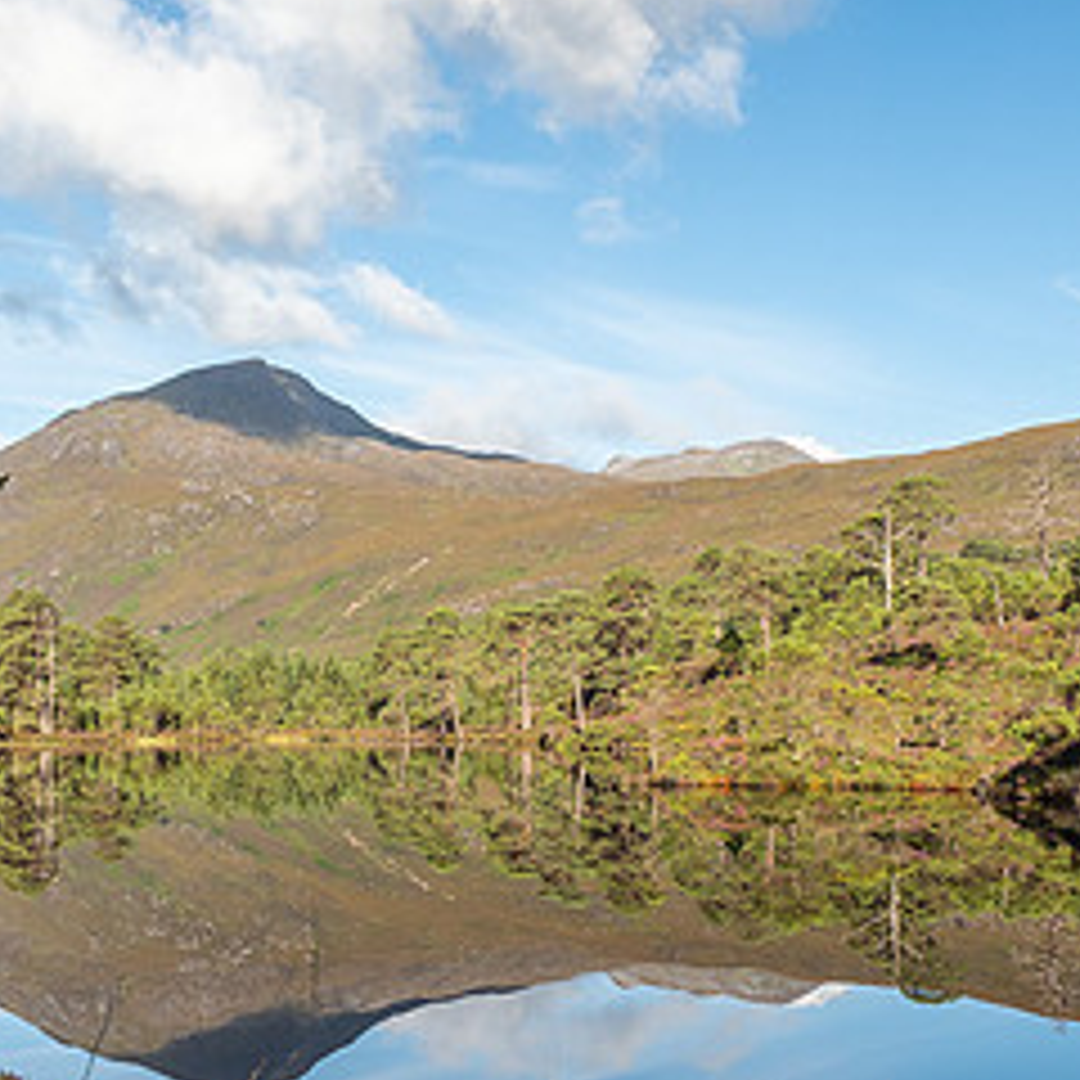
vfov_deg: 32.2
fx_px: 1871
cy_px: 580
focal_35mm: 53
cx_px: 519
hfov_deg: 32.2
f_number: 7.1
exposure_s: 1/160
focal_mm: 12
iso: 200
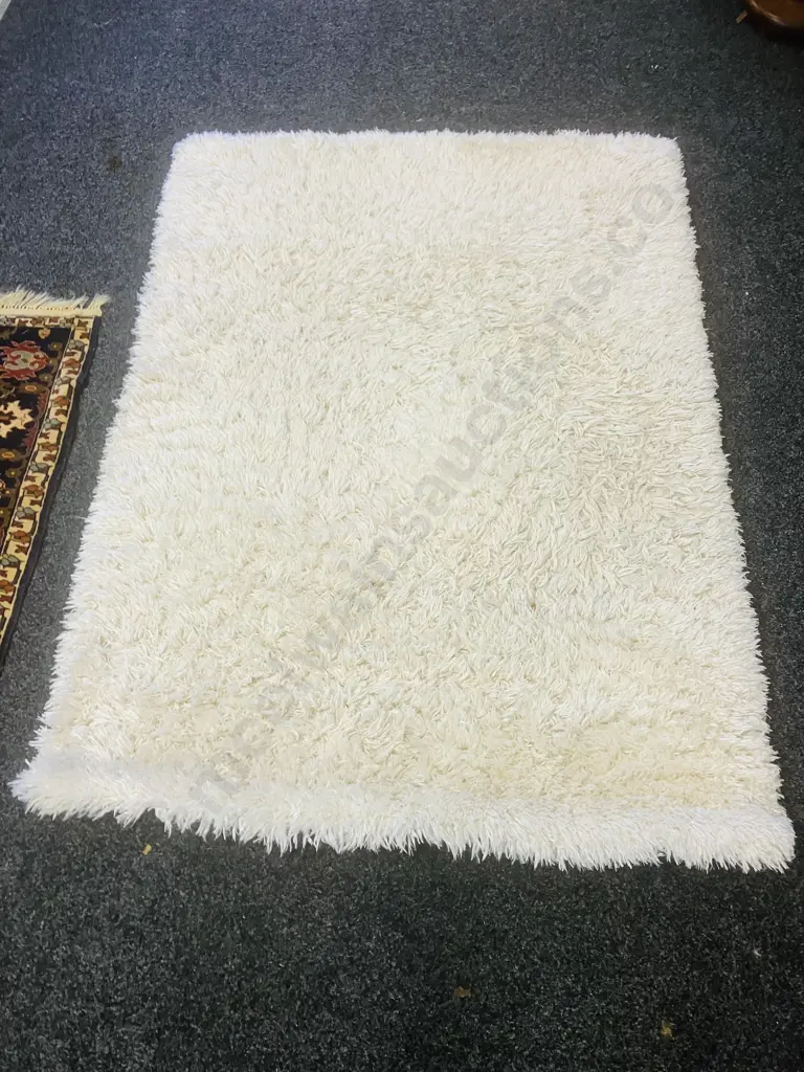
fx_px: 867
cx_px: 402
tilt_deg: -59.9
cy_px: 536
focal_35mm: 28
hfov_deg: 49.7
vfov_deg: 63.4
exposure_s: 1/50
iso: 80
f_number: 1.8
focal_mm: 3.99
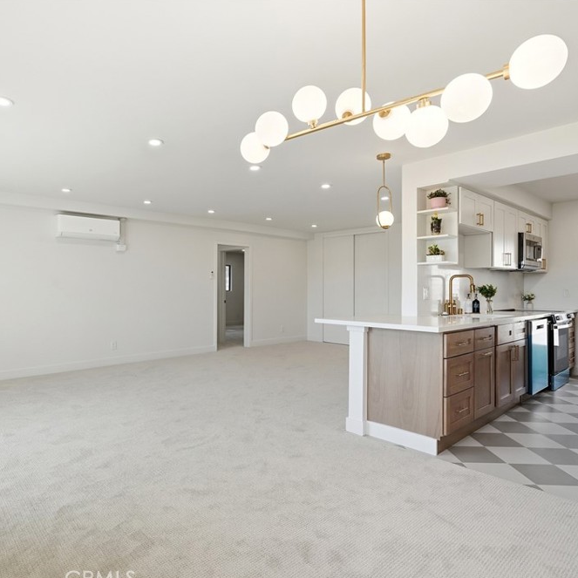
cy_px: 294
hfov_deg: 71.5
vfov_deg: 72.1
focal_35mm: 21
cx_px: 235
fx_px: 397
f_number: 9
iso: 250
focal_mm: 16
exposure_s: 1/500
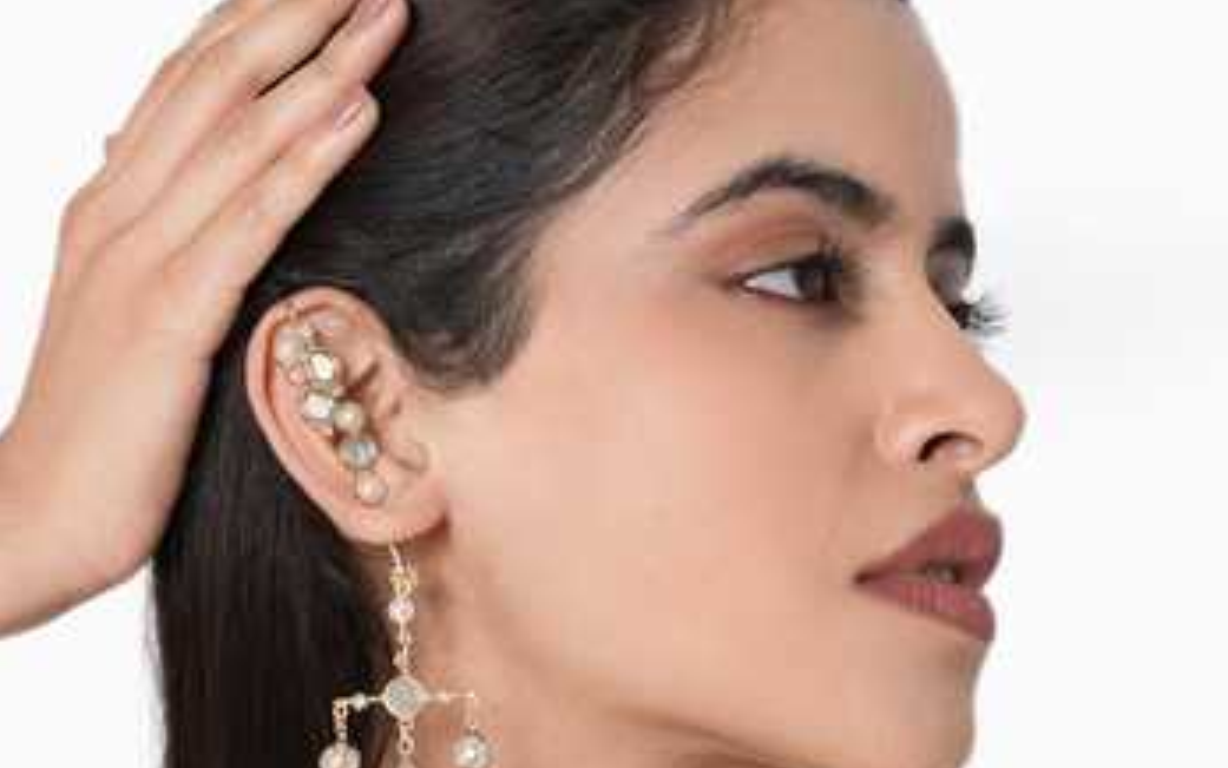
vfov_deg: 23.4
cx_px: 612
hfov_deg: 37.5
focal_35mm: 54
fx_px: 1808
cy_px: 692
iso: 125
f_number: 9.5
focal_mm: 35
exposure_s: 1/125
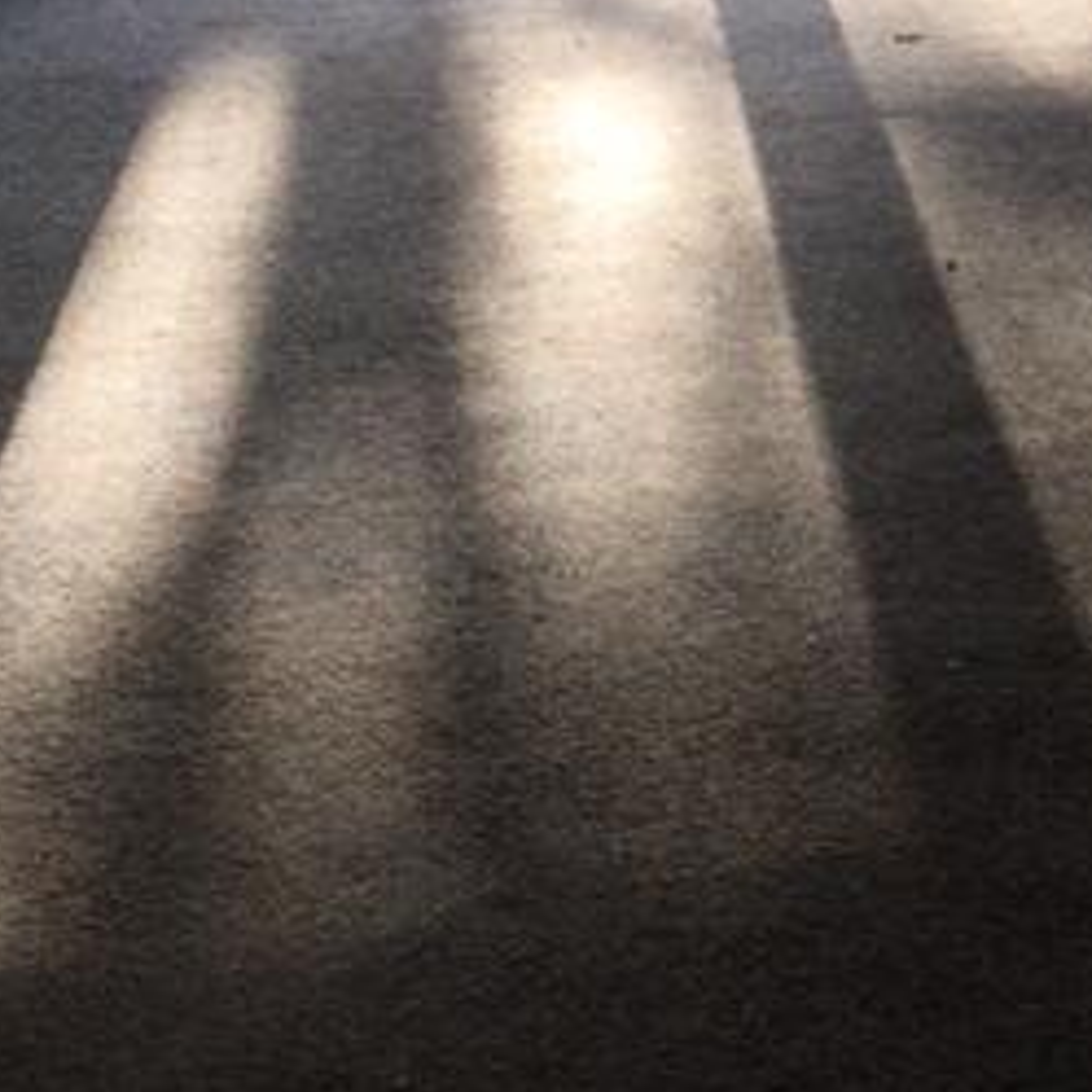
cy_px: 57
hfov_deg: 25.9
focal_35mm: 66
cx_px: 737
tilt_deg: -18.1
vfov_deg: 25.1
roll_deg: +1.9
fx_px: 2356
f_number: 2.2
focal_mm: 4.15
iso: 40
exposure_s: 1/120
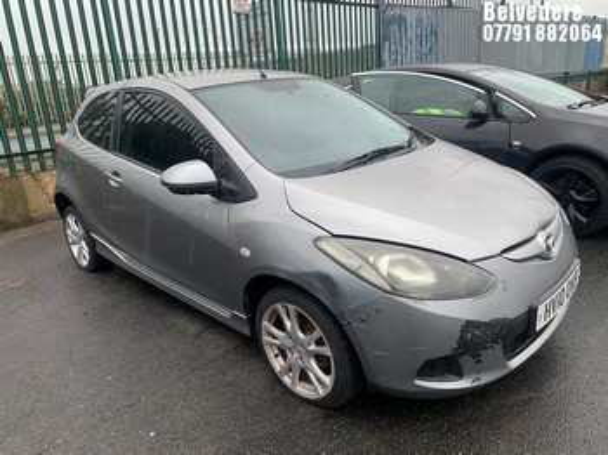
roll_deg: +5.5
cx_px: 304
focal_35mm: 26
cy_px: 228
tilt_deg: -15.6
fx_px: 456
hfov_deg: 67.3
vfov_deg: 53.0
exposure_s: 1/187
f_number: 1.8
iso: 25
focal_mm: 4.25
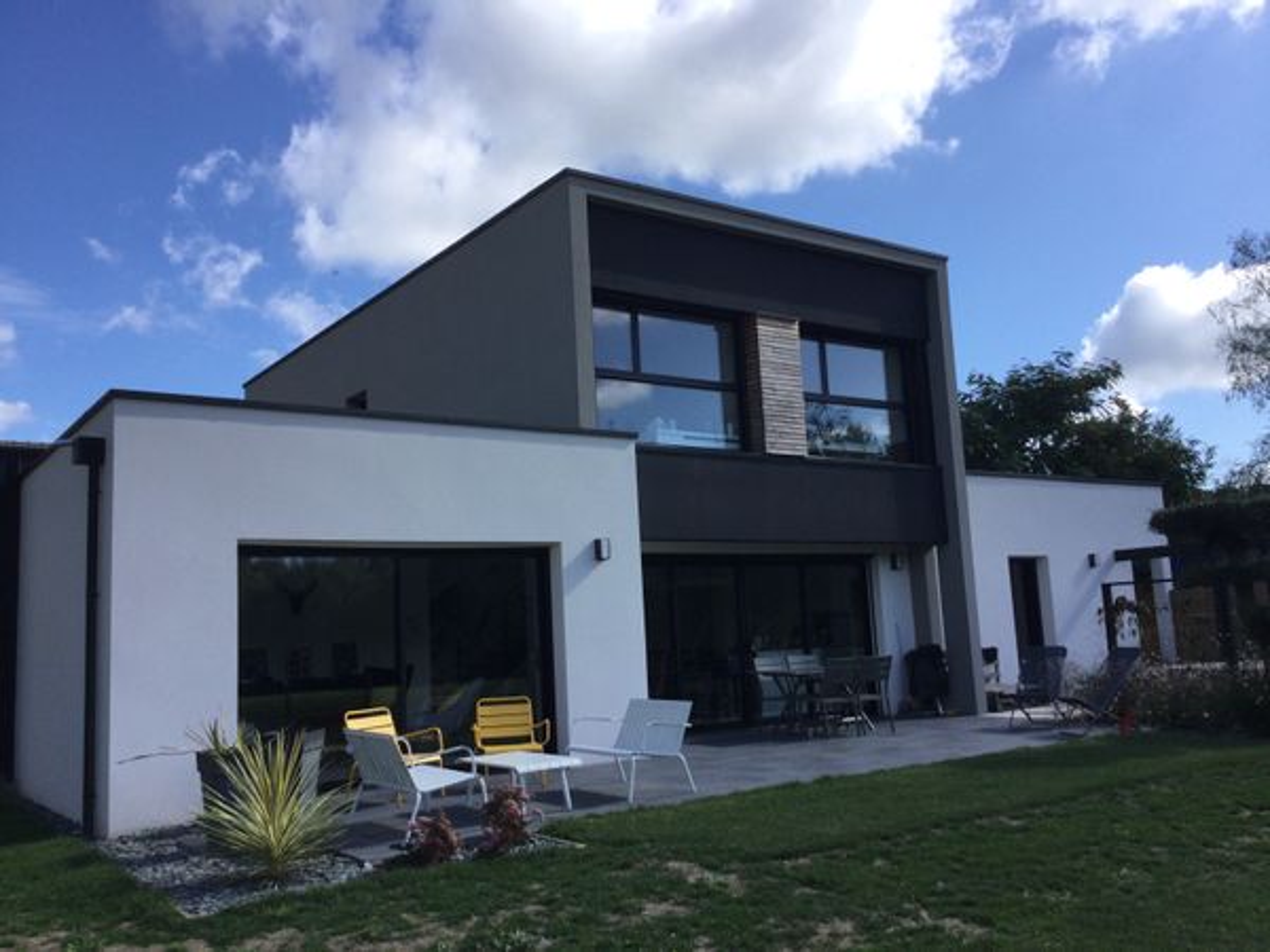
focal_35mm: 31
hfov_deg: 58.4
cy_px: 476
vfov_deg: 45.4
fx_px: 1137
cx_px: 635
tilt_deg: +8.9
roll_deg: +2.4
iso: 25
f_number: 2.4
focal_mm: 3.3
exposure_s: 1/1199
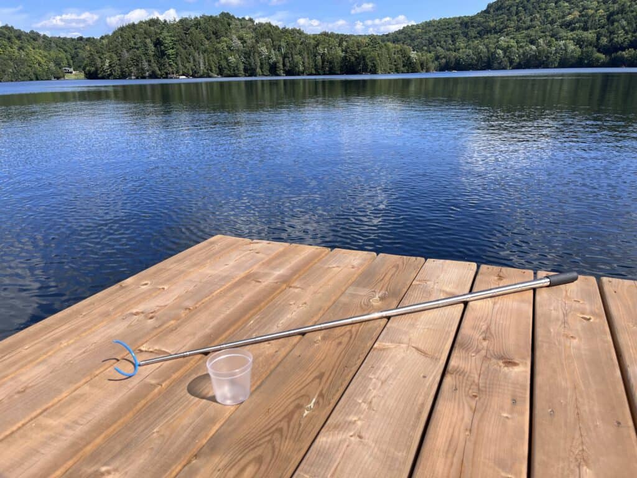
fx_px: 478
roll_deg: +1.8
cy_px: 239
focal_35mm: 26
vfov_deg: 53.1
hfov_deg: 67.3
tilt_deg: -19.4
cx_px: 318
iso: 50
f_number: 1.6
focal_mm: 5.1
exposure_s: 1/1721
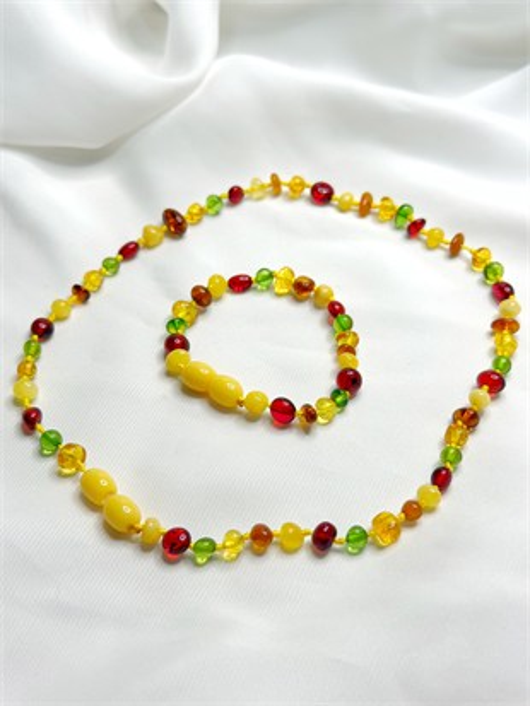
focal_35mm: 48
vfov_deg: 39.6
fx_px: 979
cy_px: 353
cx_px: 265
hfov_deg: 30.3
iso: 100
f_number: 1.78
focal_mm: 6.76
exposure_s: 1/100
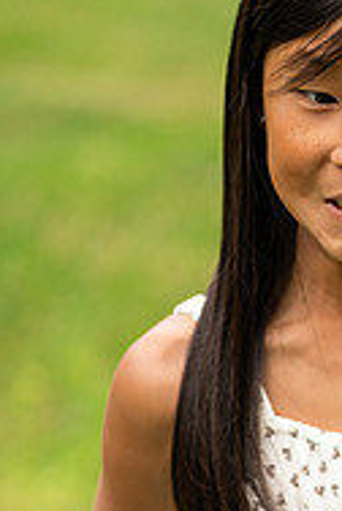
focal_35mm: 203
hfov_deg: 6.8
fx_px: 2882
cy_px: 443
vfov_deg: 10.1
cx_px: 350
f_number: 2.5
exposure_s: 1/2000
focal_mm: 85
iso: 400
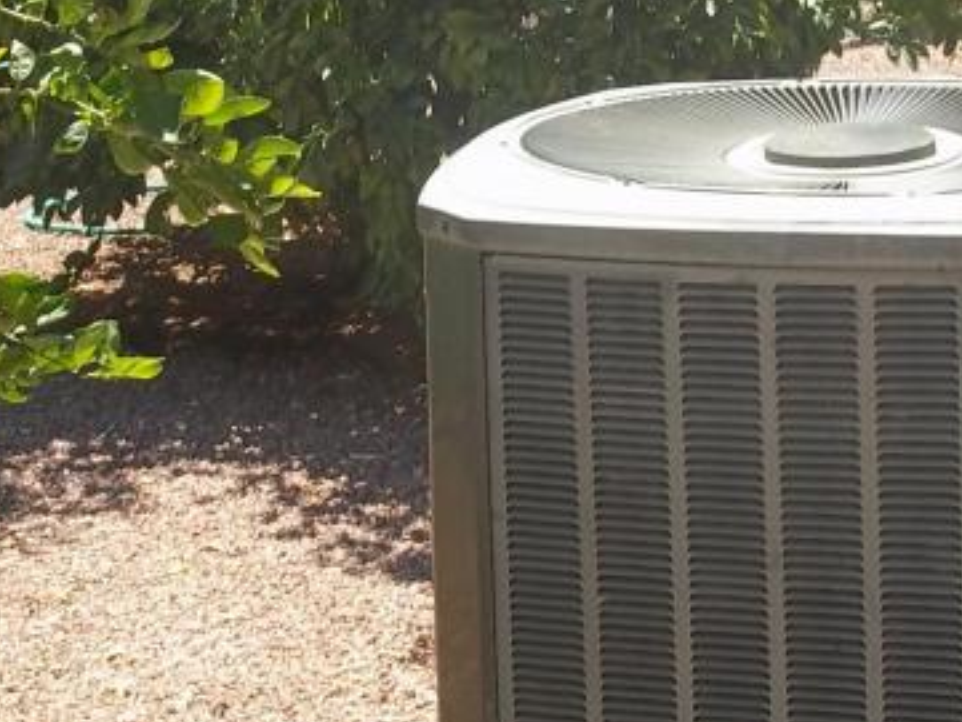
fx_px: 2836
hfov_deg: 19.2
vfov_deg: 14.4
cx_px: 392
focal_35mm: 102
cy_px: 80
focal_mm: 6.5
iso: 80
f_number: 8
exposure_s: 1/100
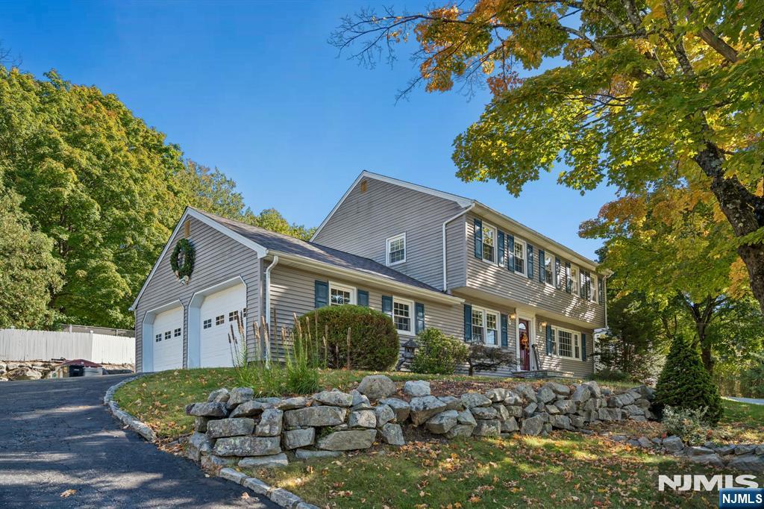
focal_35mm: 22
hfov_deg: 78.6
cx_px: 382
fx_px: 467
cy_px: 254
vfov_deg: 57.2
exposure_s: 1/100
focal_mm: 22
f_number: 8
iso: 125
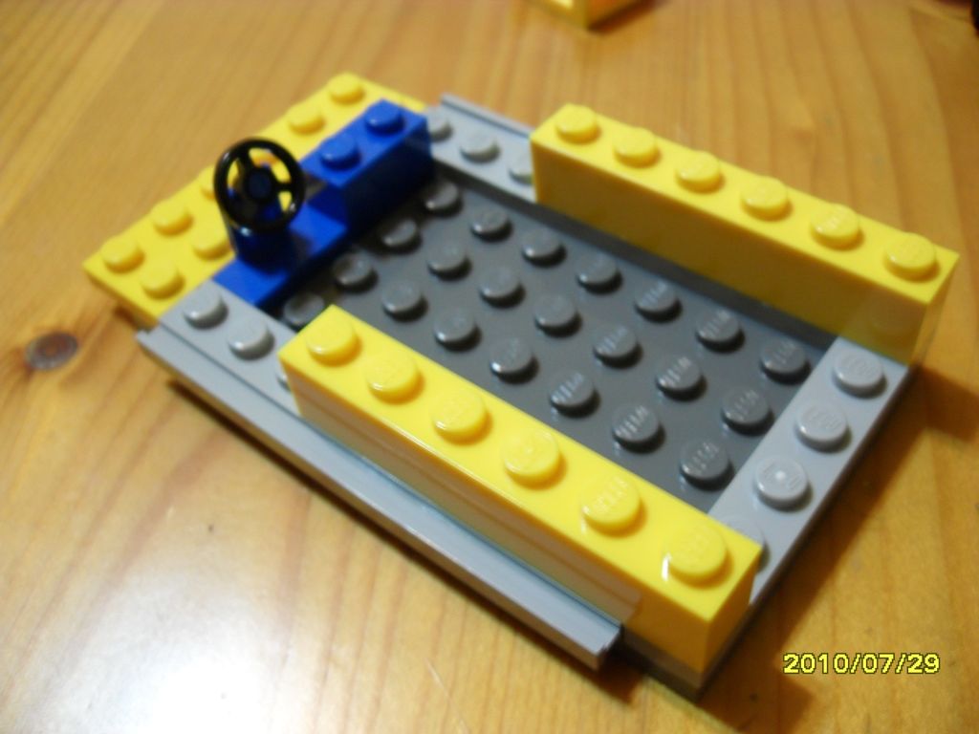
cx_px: 490
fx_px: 990
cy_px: 367
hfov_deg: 52.6
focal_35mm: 35
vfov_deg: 40.7
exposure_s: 1/3
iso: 200
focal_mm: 6.2
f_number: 2.8
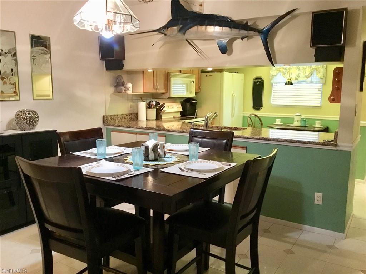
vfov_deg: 45.4
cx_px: 183
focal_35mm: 31
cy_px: 137
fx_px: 328
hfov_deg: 58.4
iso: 200
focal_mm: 3.3
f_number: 2.4
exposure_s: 1/30
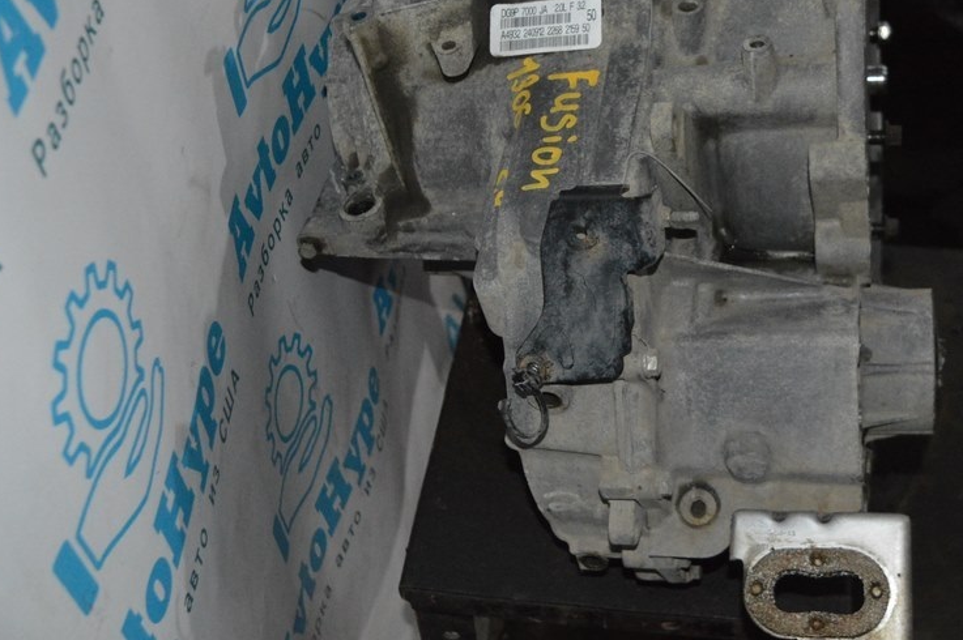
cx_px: 567
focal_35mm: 50
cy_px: 270
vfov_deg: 26.9
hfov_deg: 39.5
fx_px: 1336
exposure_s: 1/60
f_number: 4
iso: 3200
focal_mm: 24
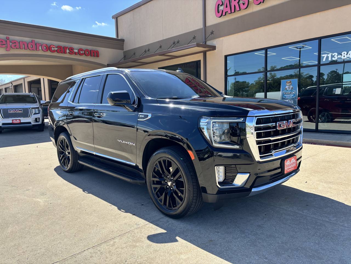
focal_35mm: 26
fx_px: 264
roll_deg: +1.7
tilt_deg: -6.3
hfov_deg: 67.3
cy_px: 132
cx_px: 176
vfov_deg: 53.1
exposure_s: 1/1178
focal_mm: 5.96
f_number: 1.6
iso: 50
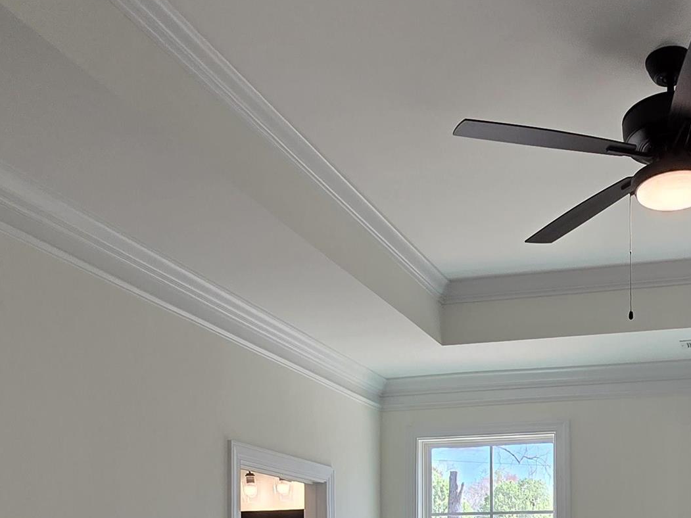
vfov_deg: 33.0
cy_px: 569
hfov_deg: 46.8
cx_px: 536
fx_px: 758
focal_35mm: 38
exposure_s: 1/120
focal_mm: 2.2
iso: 50
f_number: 2.2
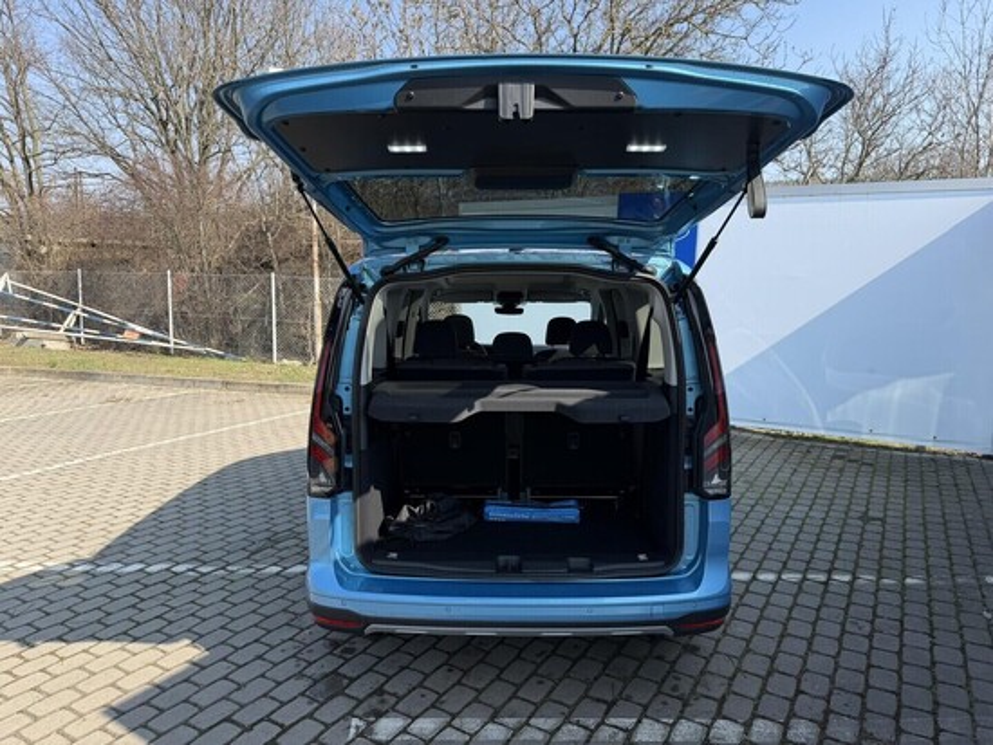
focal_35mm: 24
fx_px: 689
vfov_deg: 56.9
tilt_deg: -7.9
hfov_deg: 71.6
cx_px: 496
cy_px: 372
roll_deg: -0.5
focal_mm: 6.76
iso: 80
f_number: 1.78
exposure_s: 1/2169
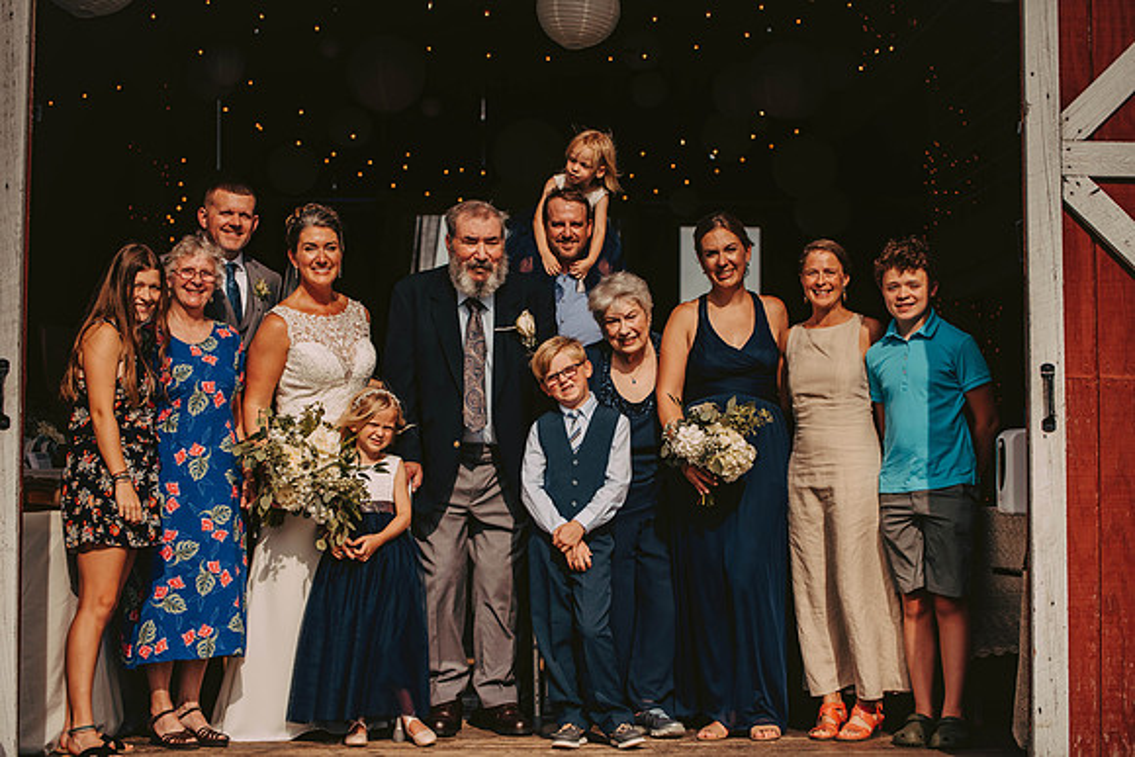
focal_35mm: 70
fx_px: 2207
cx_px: 568
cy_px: 378
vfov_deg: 19.5
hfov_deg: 28.8
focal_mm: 70
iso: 200
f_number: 2.8
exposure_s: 1/2500
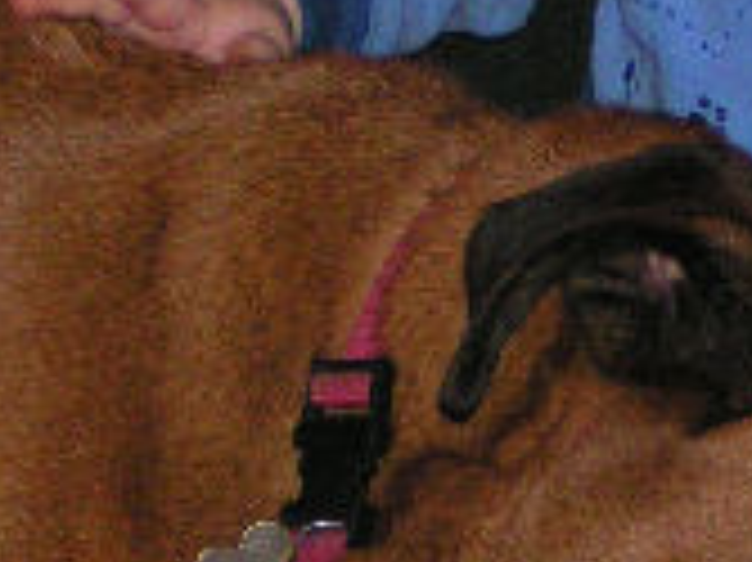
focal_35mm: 457
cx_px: 887
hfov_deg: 4.3
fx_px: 9921
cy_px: 459
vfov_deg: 3.2
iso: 200
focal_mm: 18.2
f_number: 3.5
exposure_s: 1/125
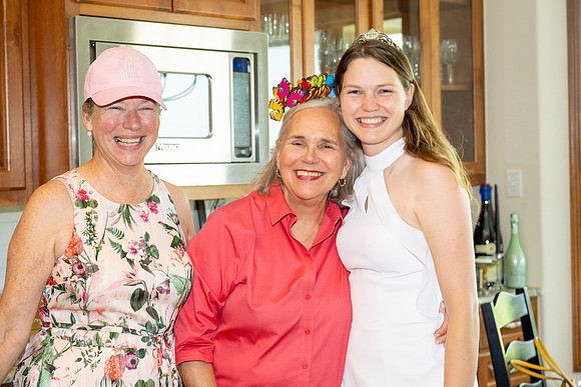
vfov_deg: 20.9
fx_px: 1049
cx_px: 290
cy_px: 194
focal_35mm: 65
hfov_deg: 31.0
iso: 800
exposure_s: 1/125
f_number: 5.6
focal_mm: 65
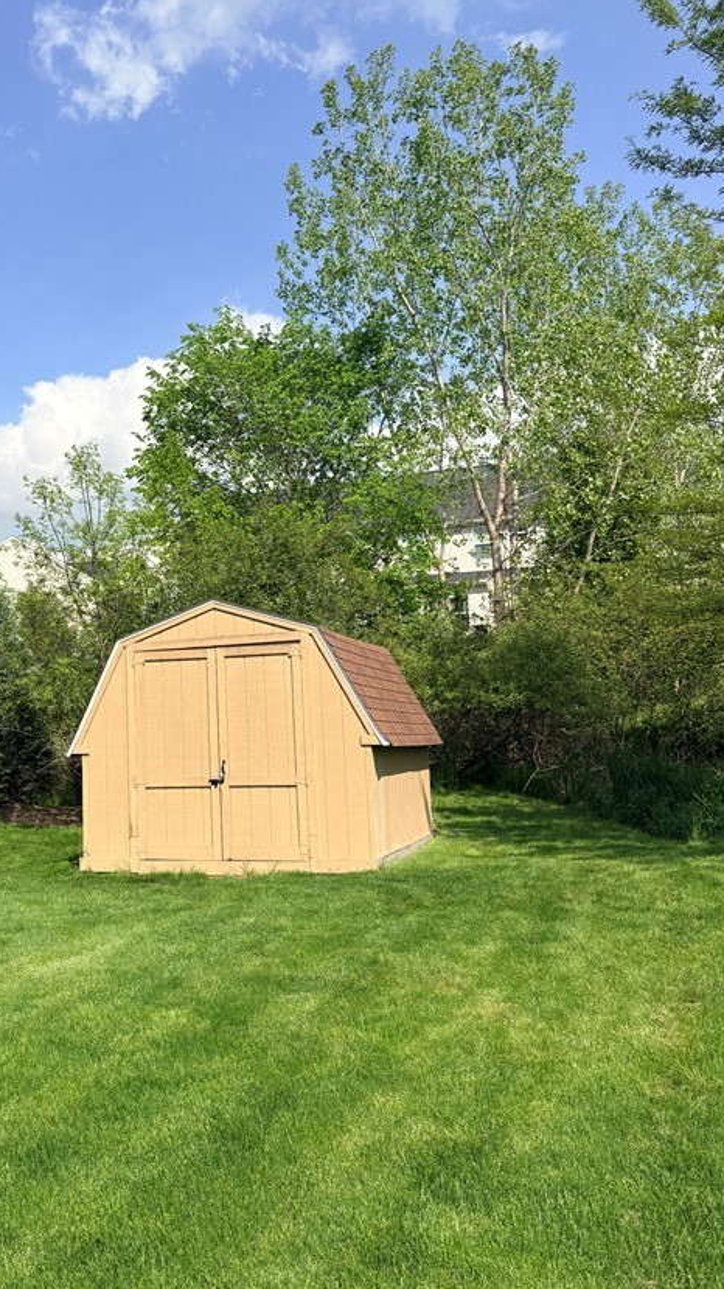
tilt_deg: +4.7
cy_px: 606
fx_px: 1195
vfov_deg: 56.6
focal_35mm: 35
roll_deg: +0.6
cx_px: 168
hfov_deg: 32.9
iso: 50
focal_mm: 5.96
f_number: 1.6
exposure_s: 1/4065
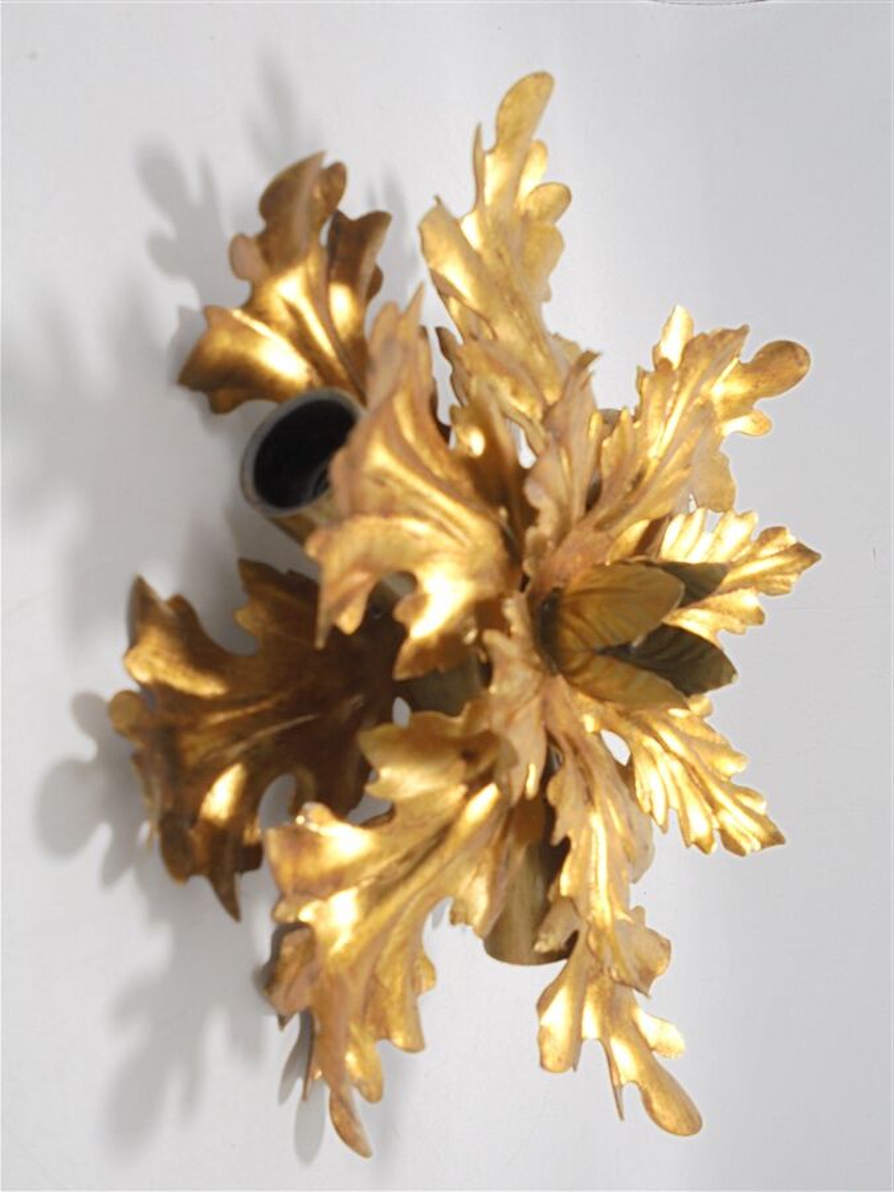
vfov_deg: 54.0
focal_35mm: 34
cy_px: 596
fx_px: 1171
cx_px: 447
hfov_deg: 41.8
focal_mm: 6.1
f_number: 4
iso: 100
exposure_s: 1/40
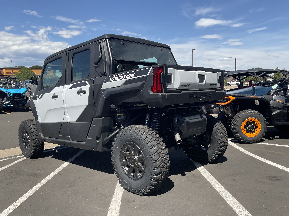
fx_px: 242
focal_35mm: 29
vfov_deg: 48.2
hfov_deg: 61.7
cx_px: 144
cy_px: 108
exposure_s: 1/1626
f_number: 1.8
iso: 16
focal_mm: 3
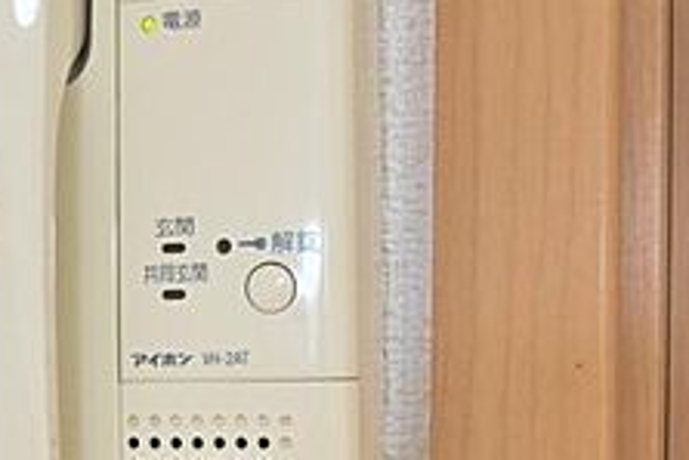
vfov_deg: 15.9
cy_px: 330
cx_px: 102
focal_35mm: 86
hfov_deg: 23.2
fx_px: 1647
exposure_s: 1/40
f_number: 4.5
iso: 125
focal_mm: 20
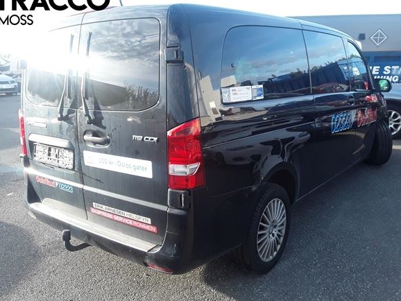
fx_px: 359
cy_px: 153
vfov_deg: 45.5
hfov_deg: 58.3
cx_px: 198
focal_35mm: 31
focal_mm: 2.91
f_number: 1.9
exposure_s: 1/253
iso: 40
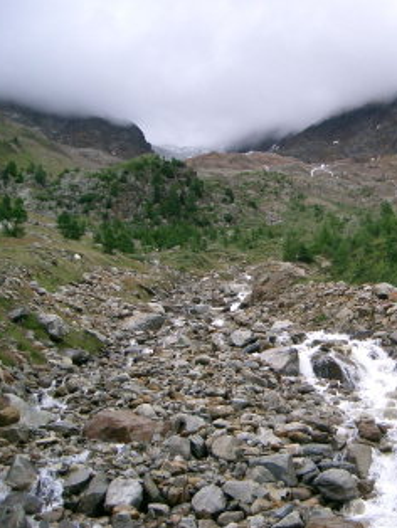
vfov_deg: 36.1
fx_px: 809
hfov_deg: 26.9
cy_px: 266
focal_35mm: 53
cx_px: 336
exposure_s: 1/400
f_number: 2.8
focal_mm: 8
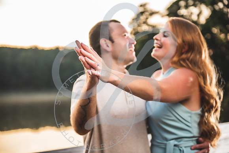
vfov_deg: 21.9
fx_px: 394
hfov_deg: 32.4
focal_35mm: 62
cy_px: 76
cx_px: 114
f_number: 2.8
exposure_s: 1/160
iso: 200
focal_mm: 62
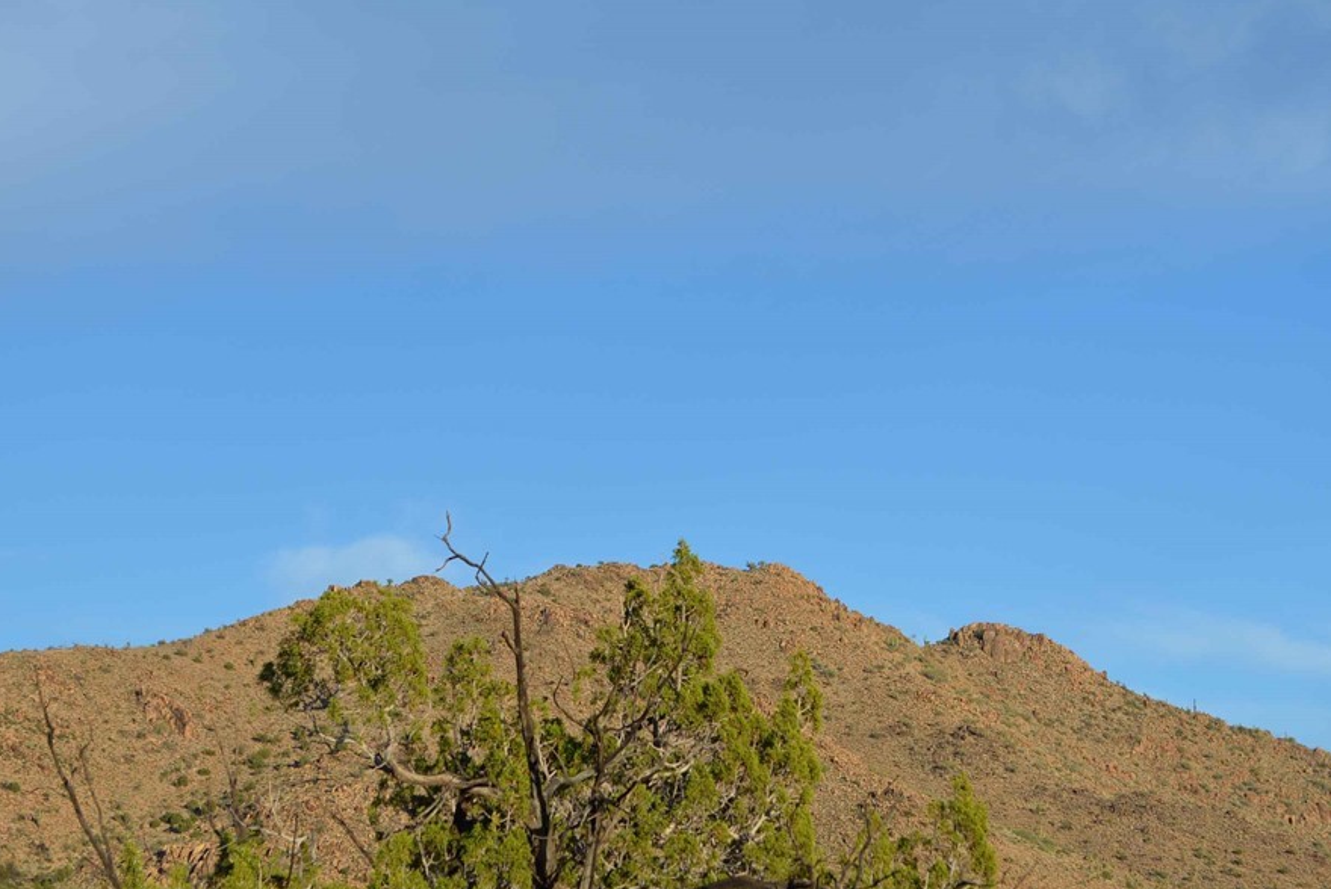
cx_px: 696
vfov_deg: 13.5
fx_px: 3759
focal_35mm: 102
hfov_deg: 20.1
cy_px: 520
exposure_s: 1/250
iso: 100
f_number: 8
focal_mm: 55
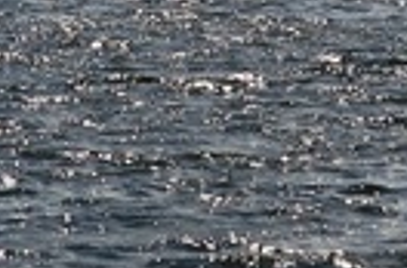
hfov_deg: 4.1
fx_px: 5633
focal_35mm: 500
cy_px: -222
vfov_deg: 2.7
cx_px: 379
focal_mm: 55
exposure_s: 1/400
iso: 100
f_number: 10
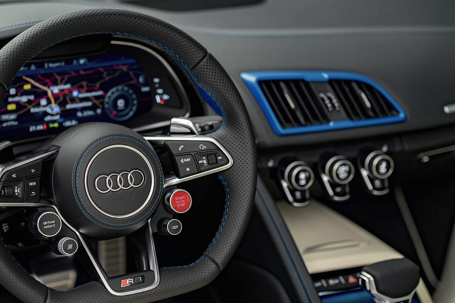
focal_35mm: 73
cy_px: 175
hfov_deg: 27.7
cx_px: 198
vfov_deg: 18.6
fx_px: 922
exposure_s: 1/40
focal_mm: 50
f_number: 2
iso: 320
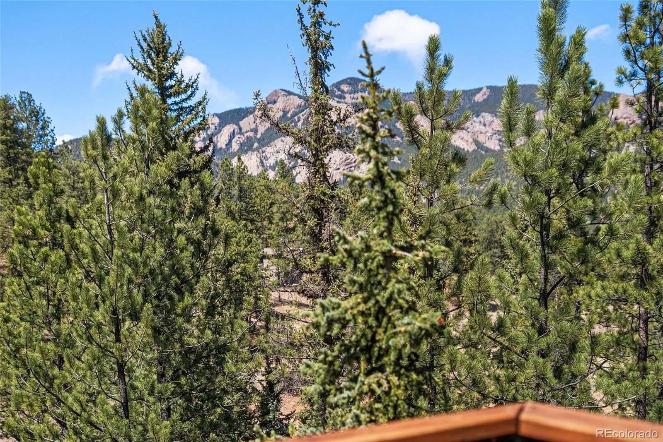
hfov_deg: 39.6
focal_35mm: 50
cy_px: 221
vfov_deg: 27.0
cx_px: 332
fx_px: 921
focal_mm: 50
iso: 200
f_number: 2.8
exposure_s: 1/640
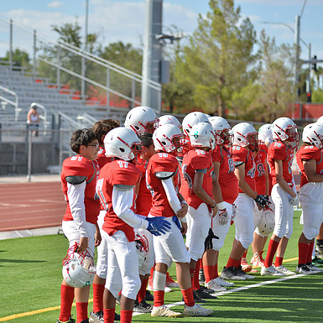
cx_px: 140
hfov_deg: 12.4
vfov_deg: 12.4
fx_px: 1489
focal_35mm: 141
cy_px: 162
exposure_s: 1/1600
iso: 100
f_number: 2.8
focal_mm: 110
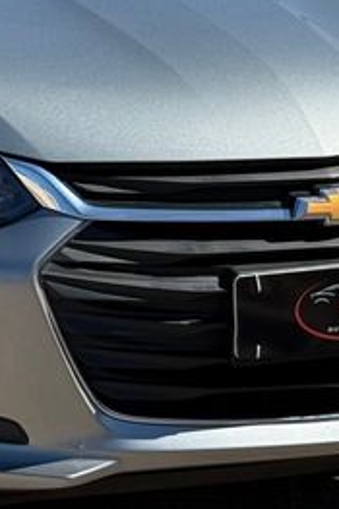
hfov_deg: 8.8
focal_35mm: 154
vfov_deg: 13.2
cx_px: -43
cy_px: 43
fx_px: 2178
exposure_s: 1/4098
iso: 100
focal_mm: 6.76
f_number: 1.78
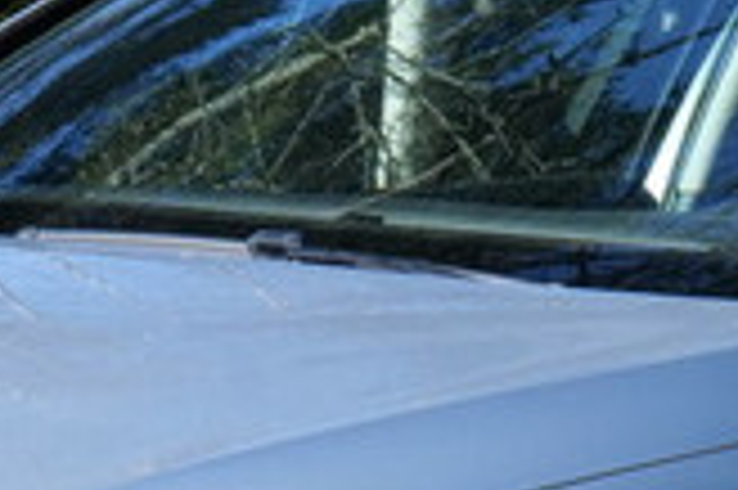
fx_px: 7332
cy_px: 686
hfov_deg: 5.7
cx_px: 760
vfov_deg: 3.8
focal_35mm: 358
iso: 1000
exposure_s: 1/200
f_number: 18
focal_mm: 60
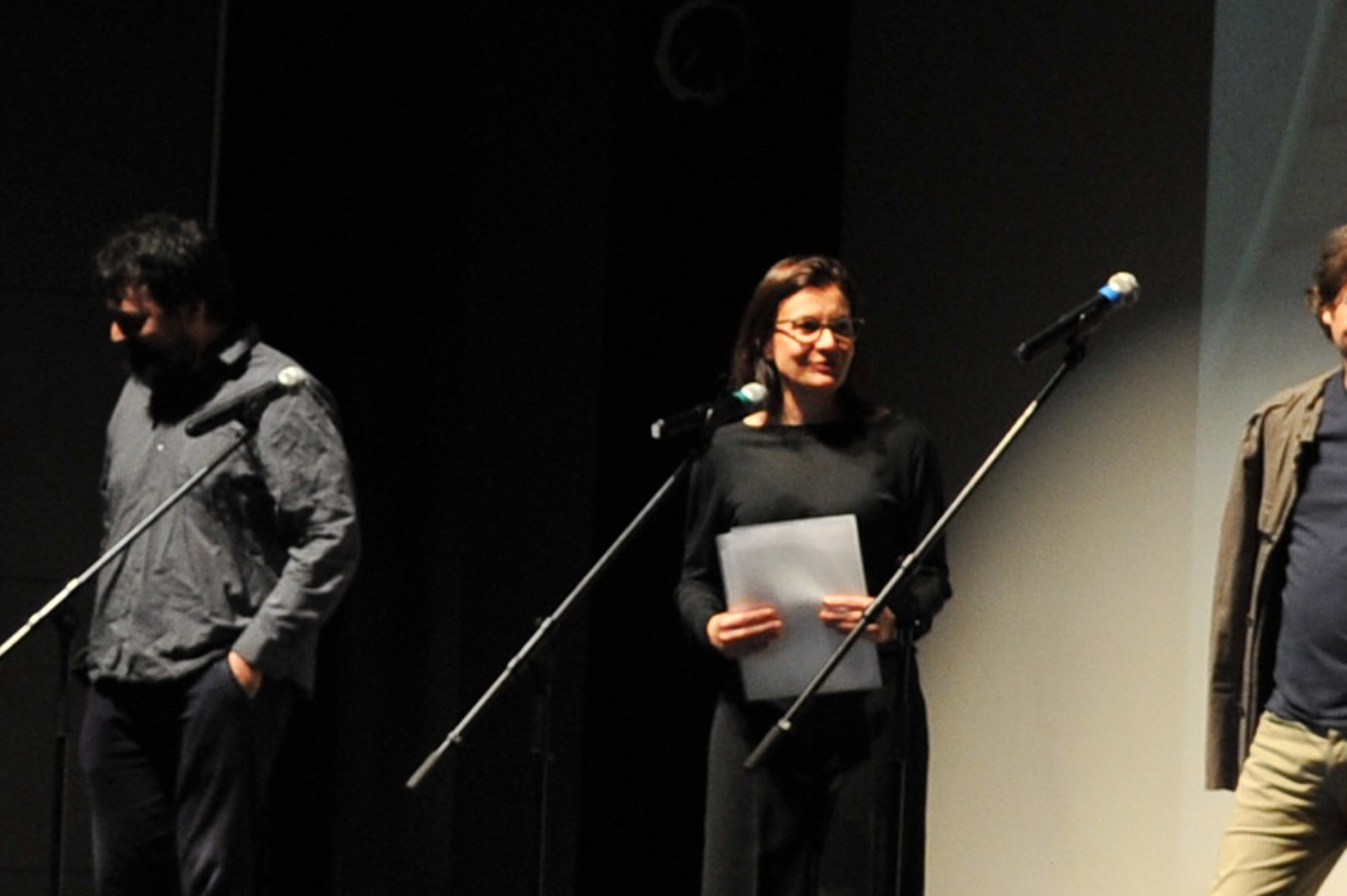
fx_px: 6881
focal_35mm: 184
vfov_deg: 7.5
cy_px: 371
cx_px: 1951
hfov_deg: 10.8
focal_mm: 38
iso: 1600
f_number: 4
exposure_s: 1/200
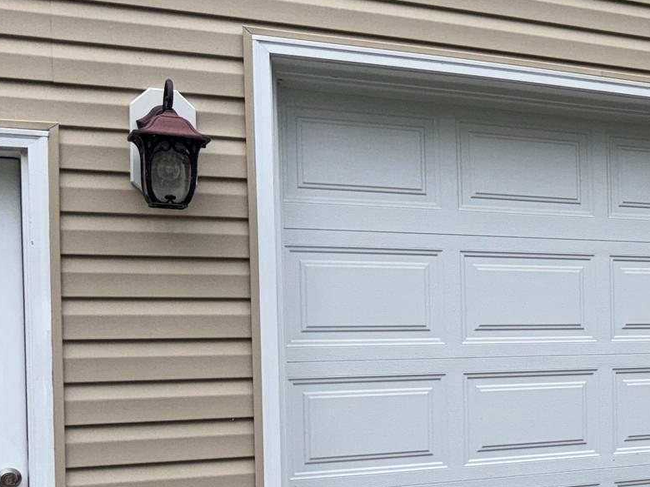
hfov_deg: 26.6
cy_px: 342
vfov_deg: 23.1
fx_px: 1183
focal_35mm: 63
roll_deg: +2.2
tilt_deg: -0.4
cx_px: 815
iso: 80
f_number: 1.78
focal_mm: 6.76
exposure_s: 1/1018
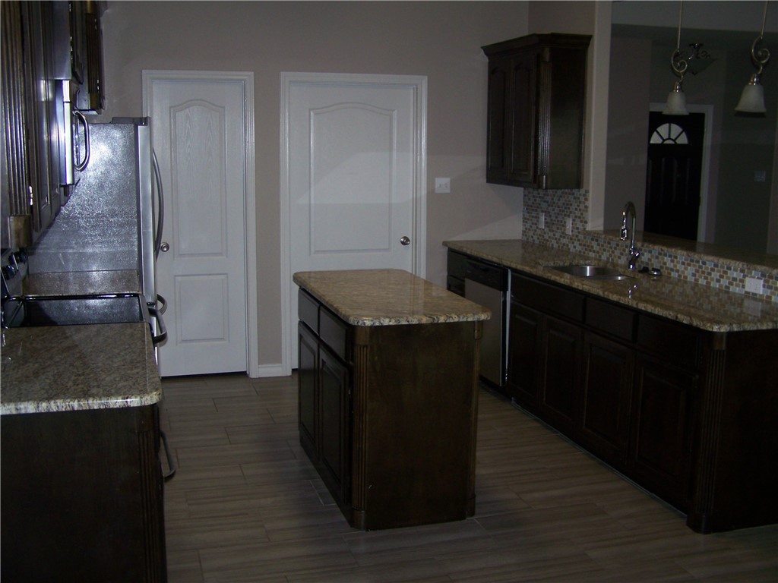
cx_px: 389
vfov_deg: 37.7
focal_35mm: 38
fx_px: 854
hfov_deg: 49.0
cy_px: 292
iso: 80
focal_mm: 6.3
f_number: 2.8
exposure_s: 1/60
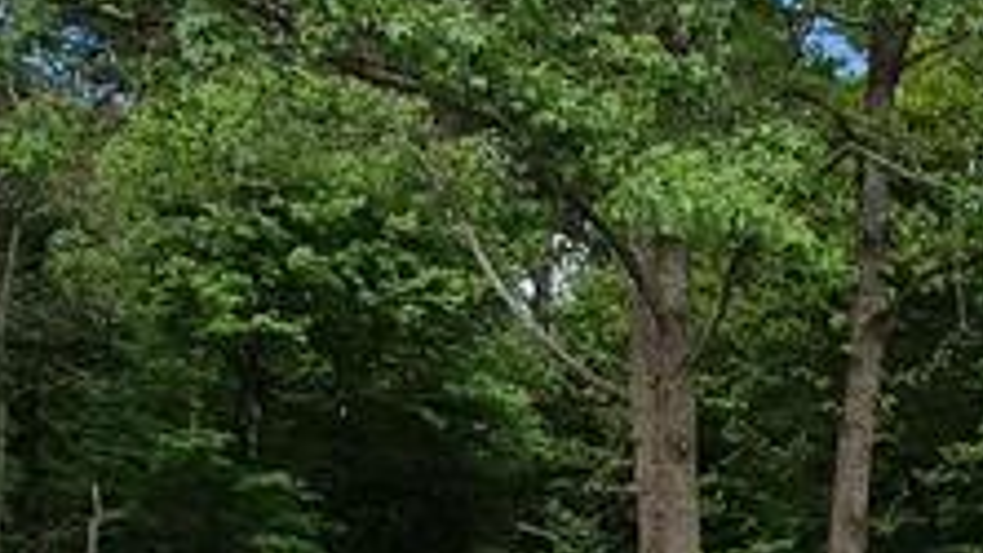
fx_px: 1799
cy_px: 726
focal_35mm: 69
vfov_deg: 16.5
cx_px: 1275
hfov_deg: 26.1
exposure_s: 1/1768
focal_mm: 1.74
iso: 40
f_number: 2.2
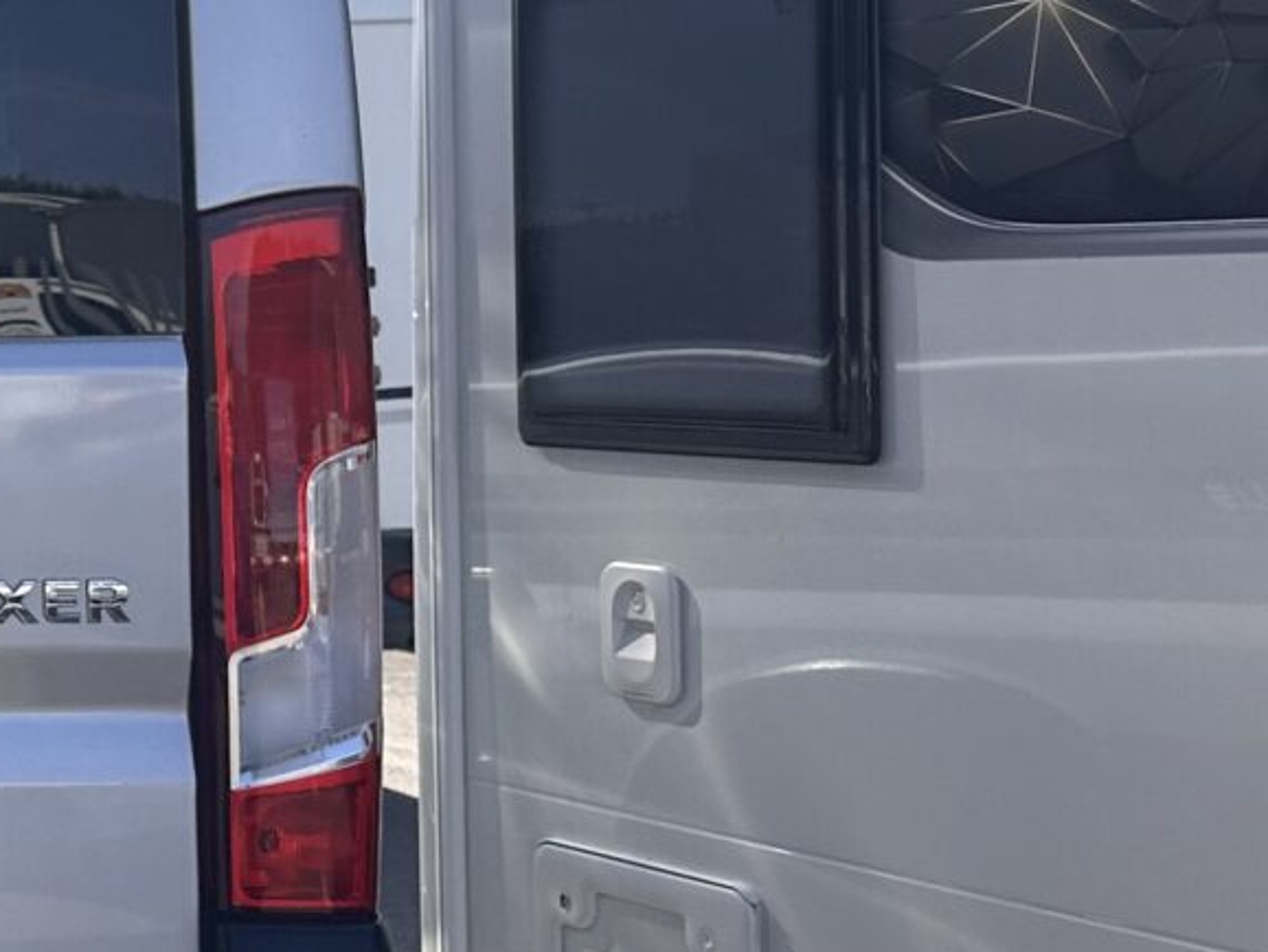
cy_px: 314
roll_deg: +0.6
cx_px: -873
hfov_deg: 18.8
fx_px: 3115
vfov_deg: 17.3
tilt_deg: -1.0
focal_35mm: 85
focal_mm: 6.86
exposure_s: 1/3472
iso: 80
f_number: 1.78
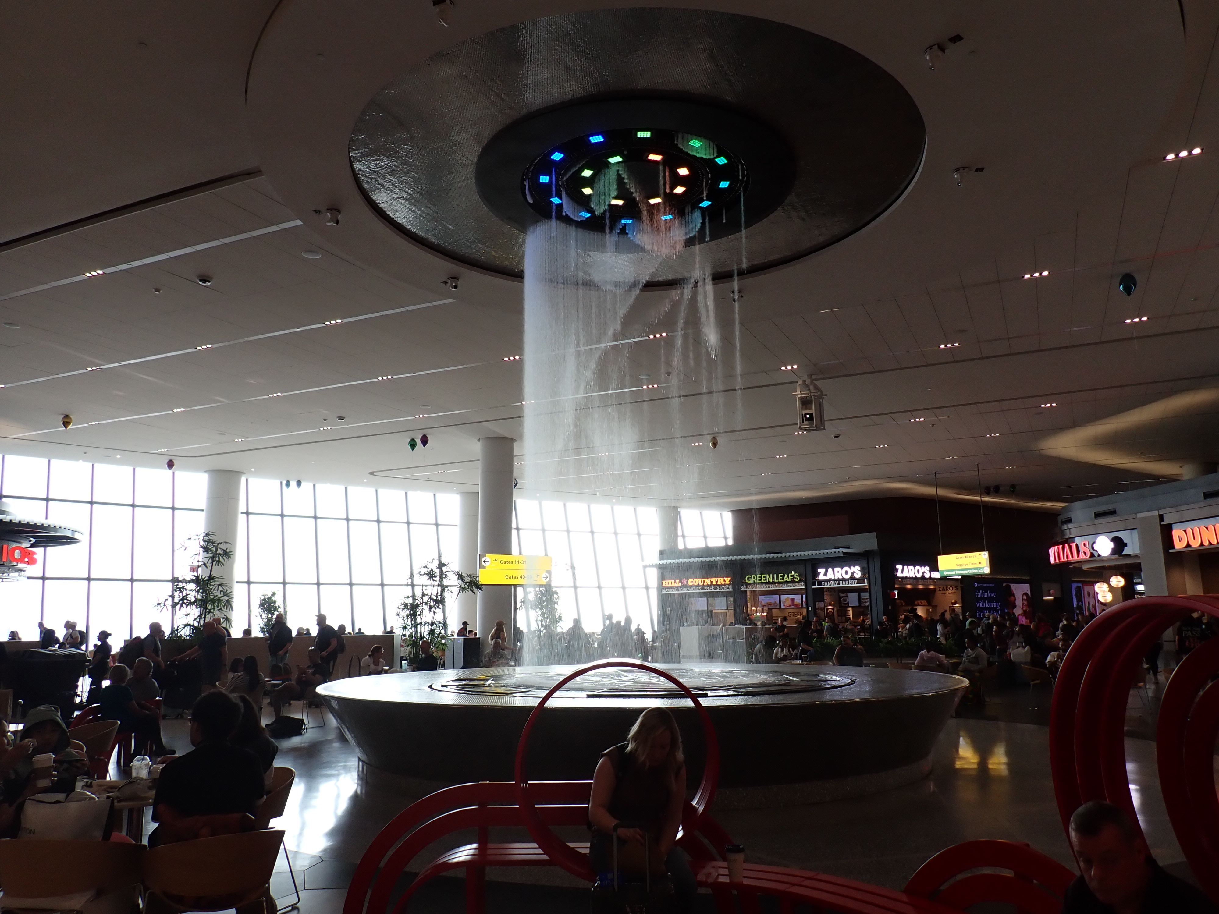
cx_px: 610
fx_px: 880
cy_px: 457
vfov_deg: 54.9
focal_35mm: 25
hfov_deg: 69.4
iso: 125
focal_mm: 4.5
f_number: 2.8
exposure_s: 1/160
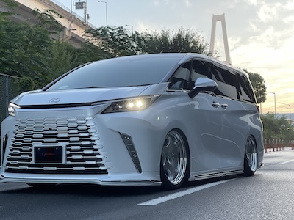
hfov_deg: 30.3
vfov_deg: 22.9
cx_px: 147
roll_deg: +0.0
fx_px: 544
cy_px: 110
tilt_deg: +3.5
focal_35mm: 64
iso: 50
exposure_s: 1/121
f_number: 2.2
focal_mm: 7.5
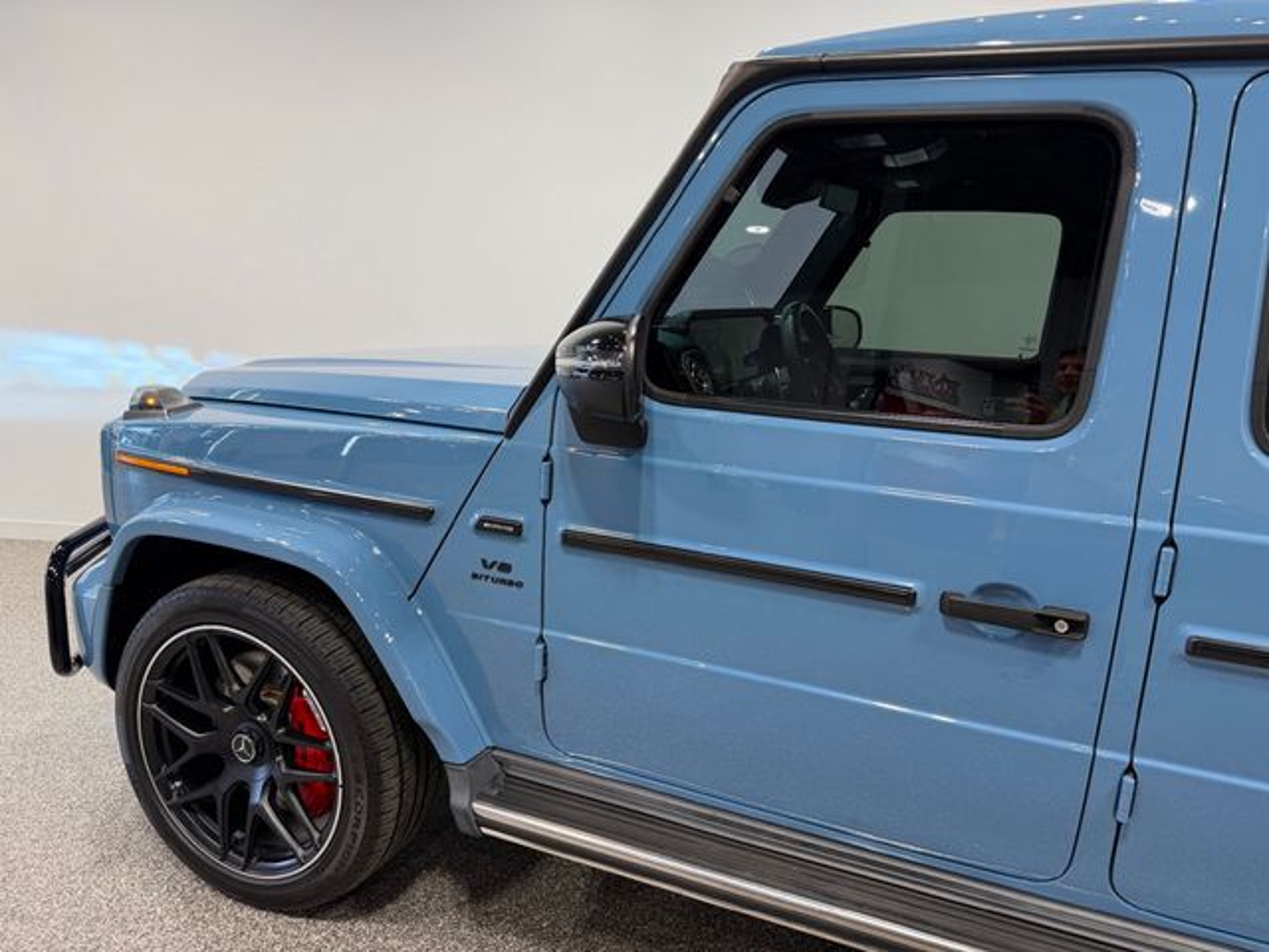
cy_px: 476
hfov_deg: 71.6
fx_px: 880
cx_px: 634
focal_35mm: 24
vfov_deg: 56.8
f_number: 1.78
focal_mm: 6.76
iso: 50
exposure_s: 1/133
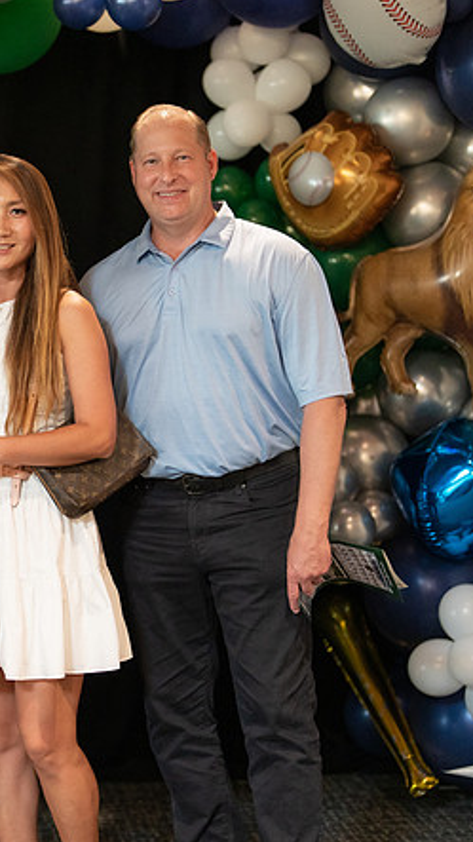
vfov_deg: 26.5
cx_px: -11
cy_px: 422
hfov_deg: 14.8
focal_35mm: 80
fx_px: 1785
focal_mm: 50
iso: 1600
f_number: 1.2
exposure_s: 1/320
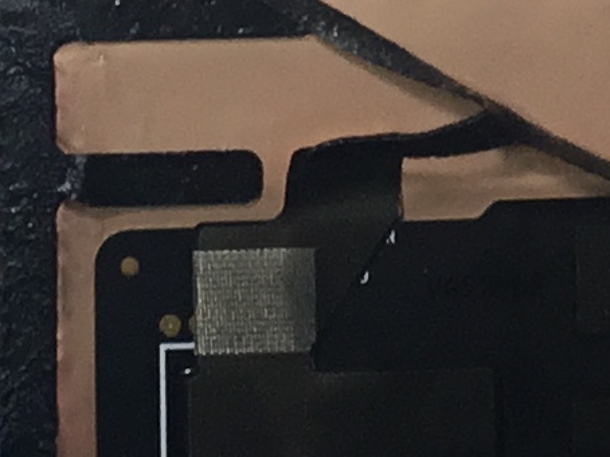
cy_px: -527
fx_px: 3928
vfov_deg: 6.4
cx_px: 497
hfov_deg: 8.9
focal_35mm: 223
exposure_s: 1/120
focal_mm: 3.3
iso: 25
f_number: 2.4
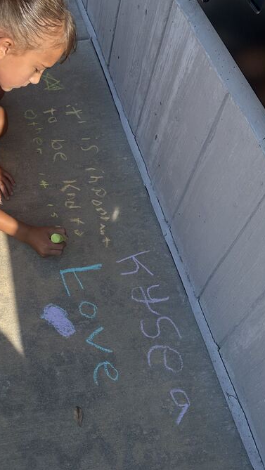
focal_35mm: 40
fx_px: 499
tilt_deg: -54.1
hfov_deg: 28.6
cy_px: 207
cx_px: 26
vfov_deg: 50.3
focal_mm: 6.86
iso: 80
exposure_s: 1/3356
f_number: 1.78
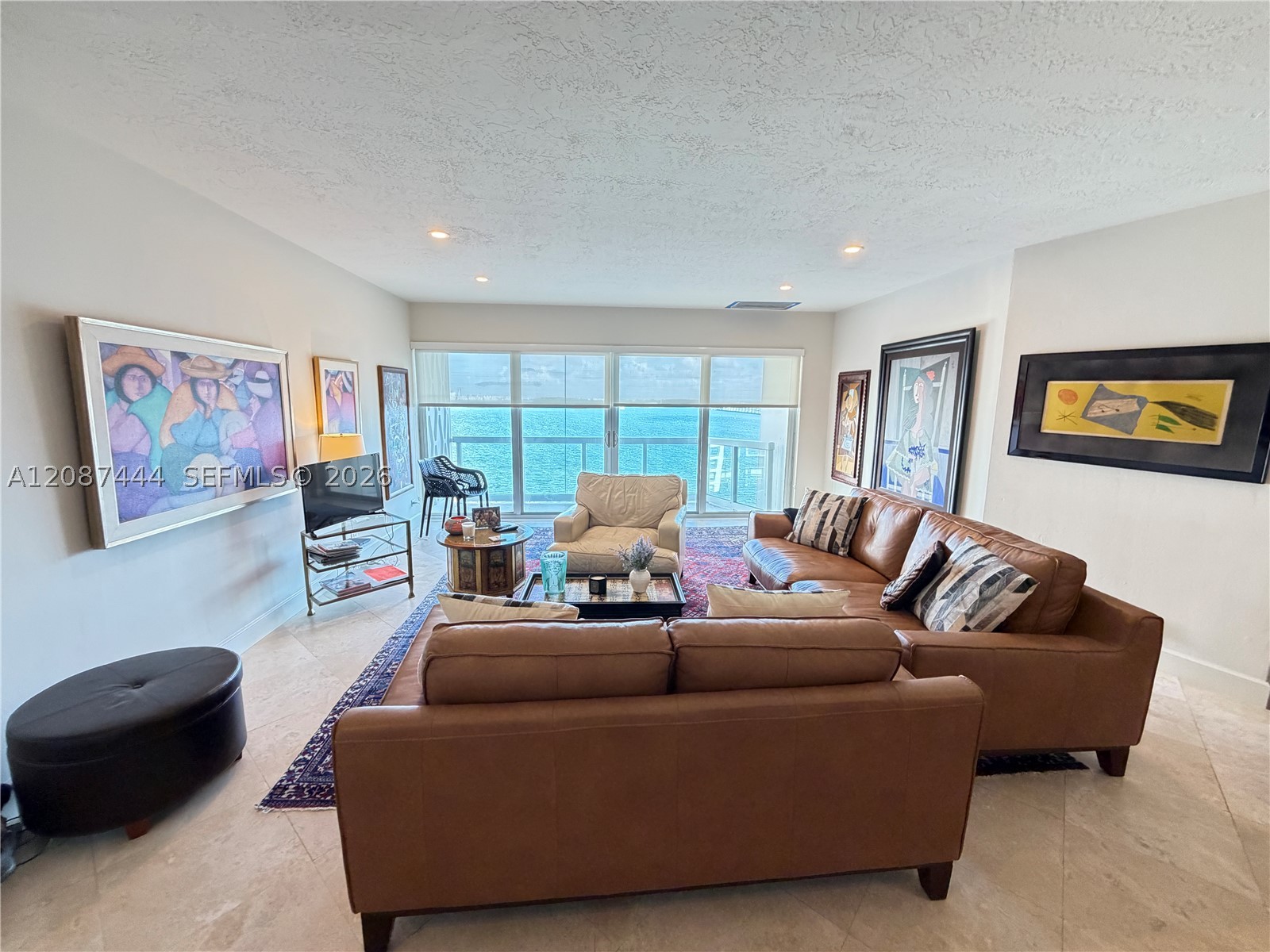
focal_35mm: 14
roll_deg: -1.1
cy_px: 476
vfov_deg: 85.7
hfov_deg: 102.1
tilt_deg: -8.9
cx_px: 635
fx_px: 514
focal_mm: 2.22
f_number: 2.2
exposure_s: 1/60
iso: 500
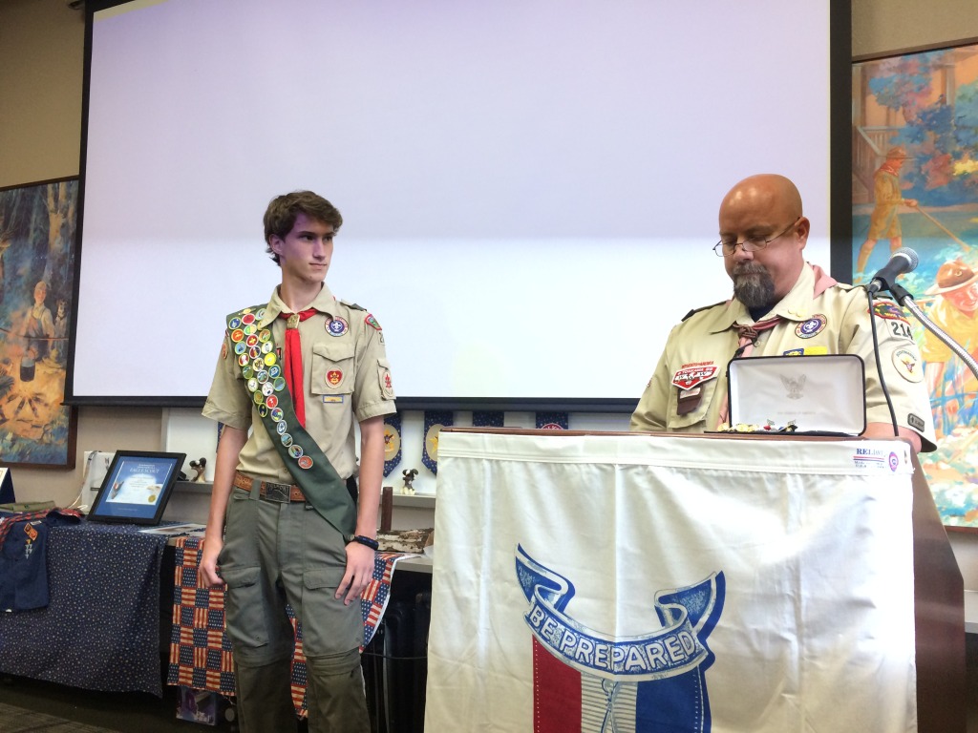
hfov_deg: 61.7
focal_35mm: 29
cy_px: 366
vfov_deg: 48.2
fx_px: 819
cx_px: 489
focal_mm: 4.15
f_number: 2.2
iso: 80
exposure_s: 1/30
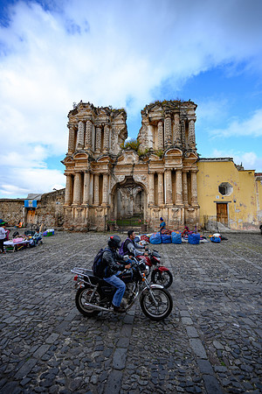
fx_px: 153
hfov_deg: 81.2
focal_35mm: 14
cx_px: 131
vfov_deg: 104.3
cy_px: 197
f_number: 4
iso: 100
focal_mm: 14
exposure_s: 1/320
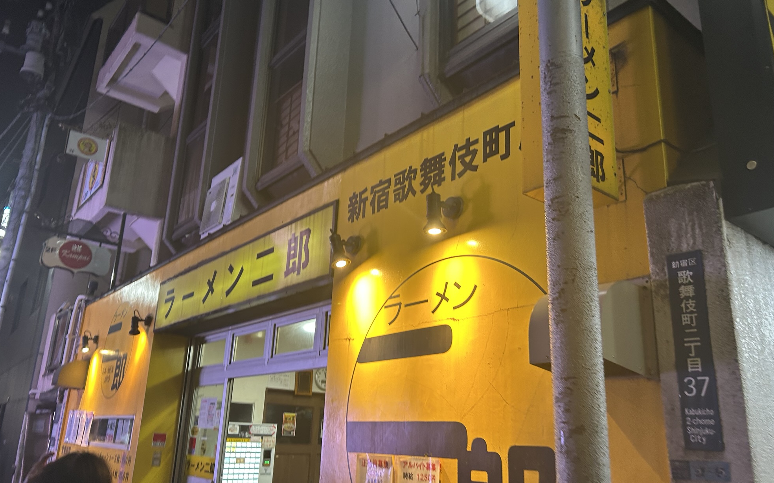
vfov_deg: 44.4
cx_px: 382
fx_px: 591
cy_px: 274
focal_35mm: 28
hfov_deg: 66.5
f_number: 1.5
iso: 125
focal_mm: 5.7
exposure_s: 1/50
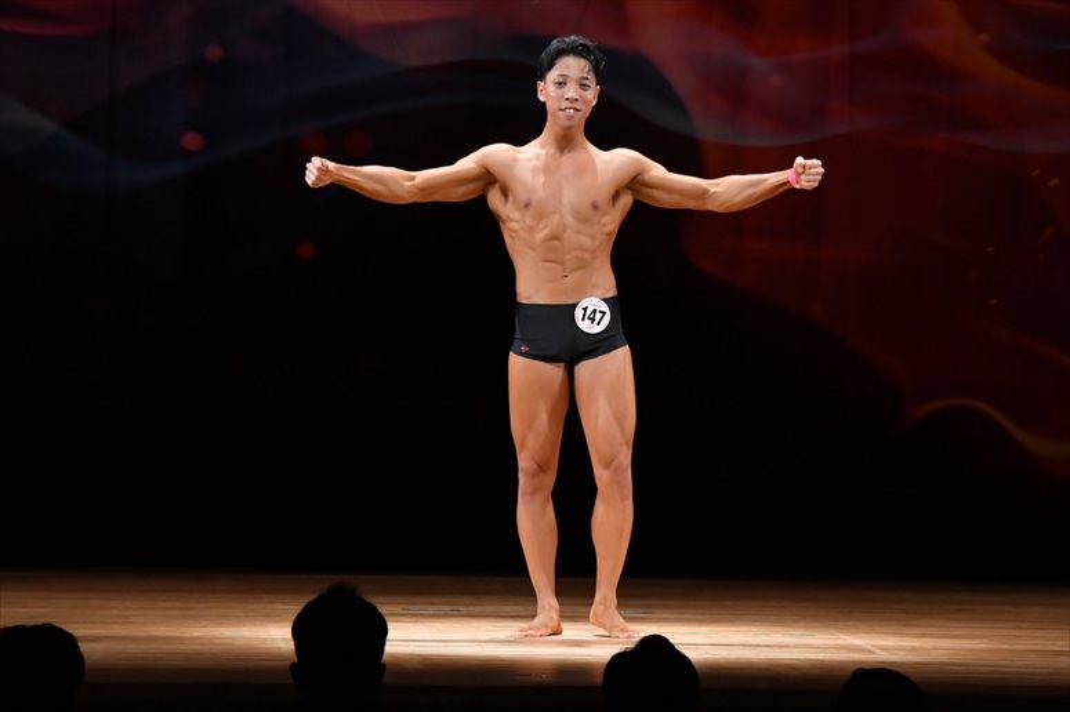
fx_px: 7130
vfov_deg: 5.7
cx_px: 535
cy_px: 356
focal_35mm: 240
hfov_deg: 8.6
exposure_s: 1/400
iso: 3200
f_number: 5.6
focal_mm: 160
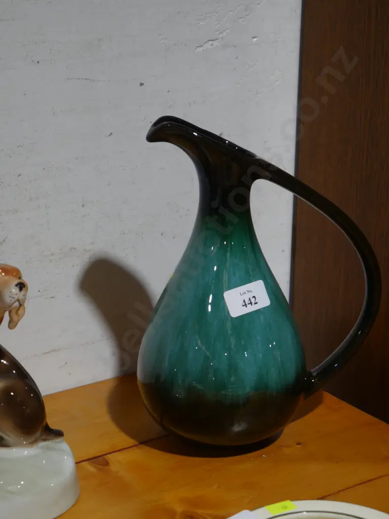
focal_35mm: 84
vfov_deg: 23.3
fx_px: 1259
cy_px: 260
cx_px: 194
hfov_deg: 17.6
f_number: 5.6
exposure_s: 1/100
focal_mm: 42
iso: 640
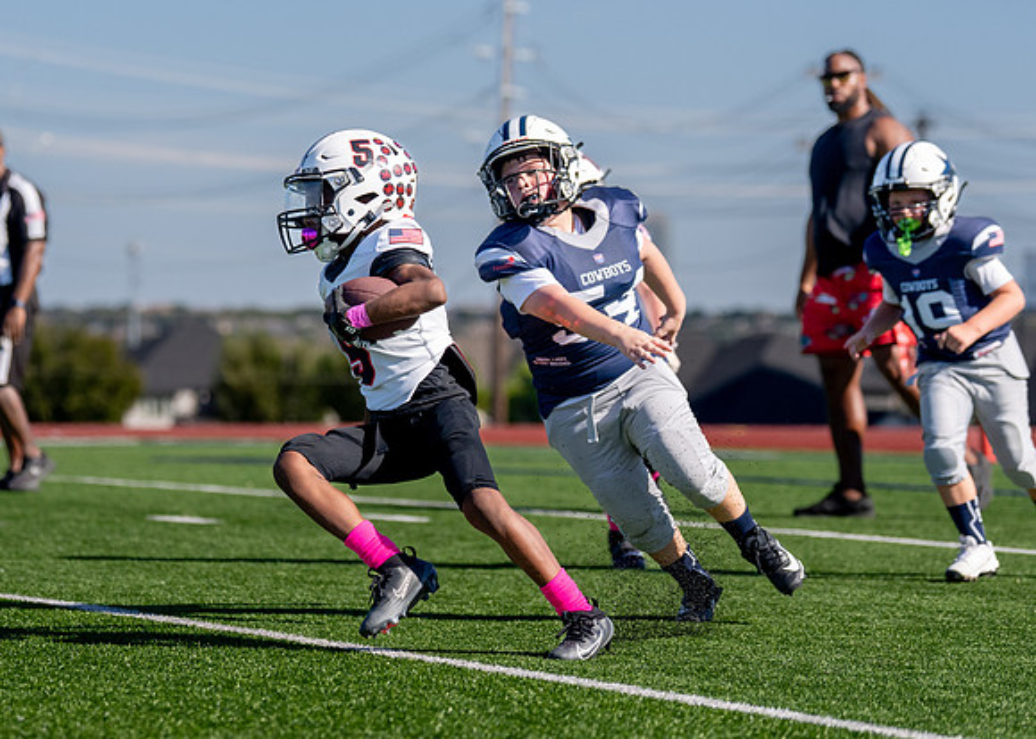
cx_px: 328
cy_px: 285
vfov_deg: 8.7
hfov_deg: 12.2
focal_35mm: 165
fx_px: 4851
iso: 320
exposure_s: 1/6400
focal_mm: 102
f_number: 2.8
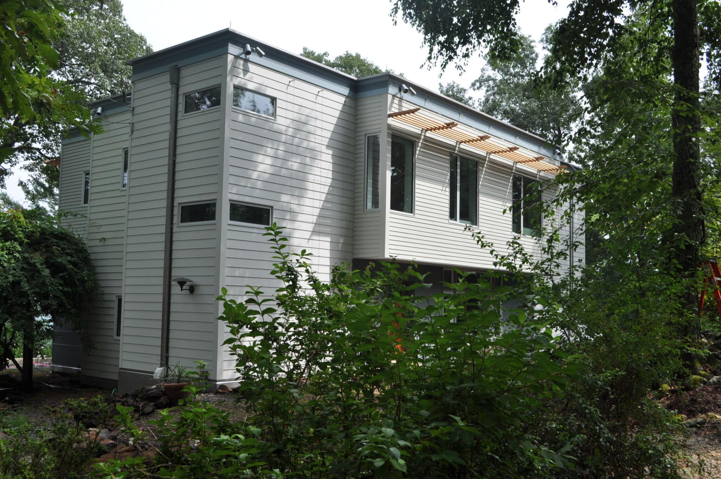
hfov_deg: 53.2
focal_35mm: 36
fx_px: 720
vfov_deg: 36.8
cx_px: 360
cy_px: 240
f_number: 8
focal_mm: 24
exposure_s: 1/250
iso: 200
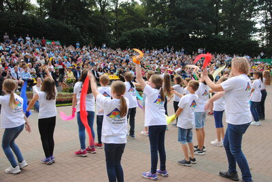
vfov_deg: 37.0
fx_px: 272
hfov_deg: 53.1
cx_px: 136
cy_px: 91
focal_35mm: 36
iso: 140
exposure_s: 1/125
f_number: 5.6
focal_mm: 24
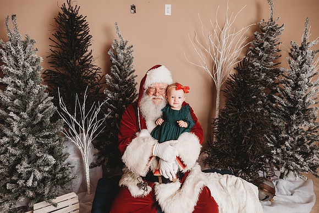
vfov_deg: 53.2
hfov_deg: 73.7
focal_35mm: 24
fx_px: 213
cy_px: 106
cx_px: 160
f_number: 3.2
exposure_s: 1/160
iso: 100
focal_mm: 24
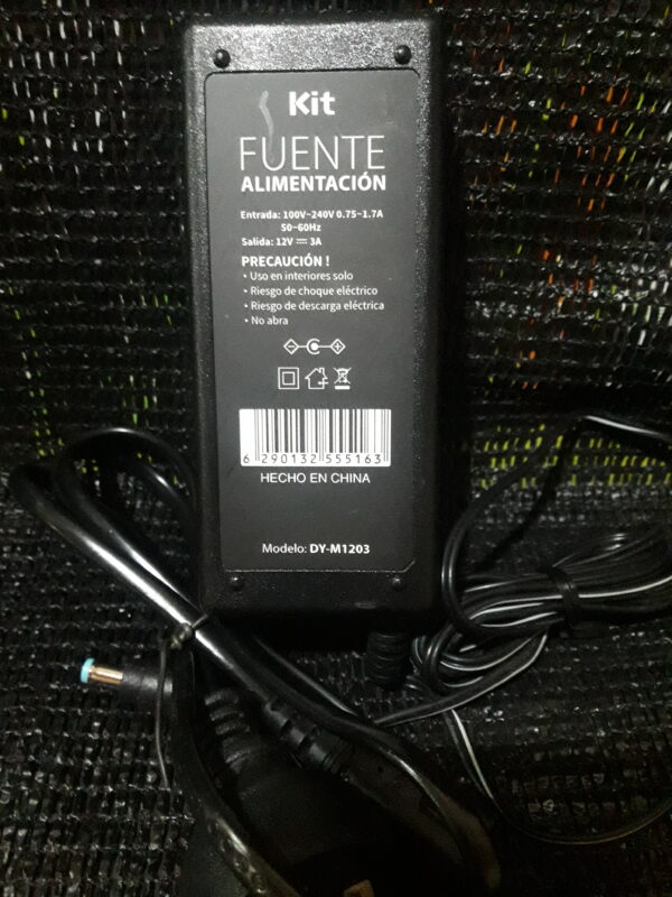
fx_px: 725
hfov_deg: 49.7
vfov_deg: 63.4
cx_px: 336
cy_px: 448
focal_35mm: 28
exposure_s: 1/17
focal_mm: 3.7
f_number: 1.9
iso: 800
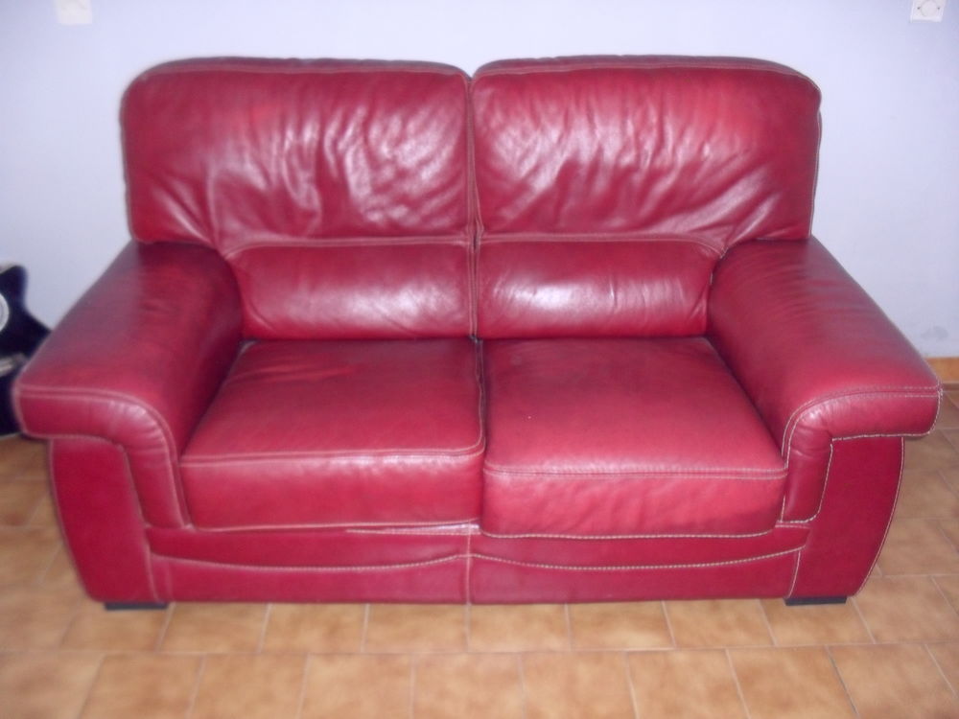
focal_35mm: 35
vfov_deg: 40.7
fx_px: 970
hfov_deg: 52.6
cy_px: 360
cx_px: 480
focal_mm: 6.3
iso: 320
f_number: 3.2
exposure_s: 1/45
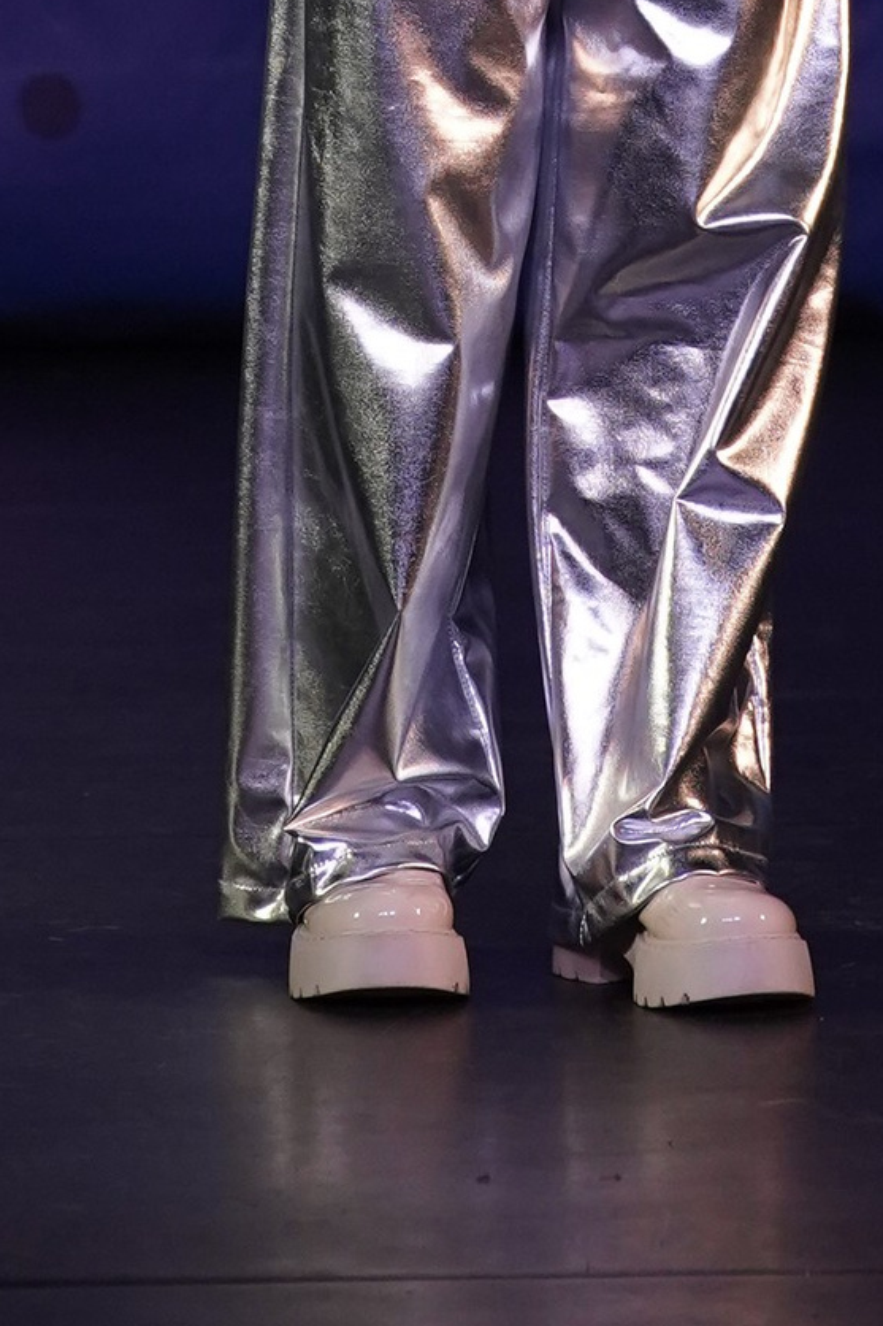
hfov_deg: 2.0
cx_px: 428
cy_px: -807
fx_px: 25358
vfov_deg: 3.0
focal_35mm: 689
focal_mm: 150
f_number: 4
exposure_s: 1/400
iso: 1600
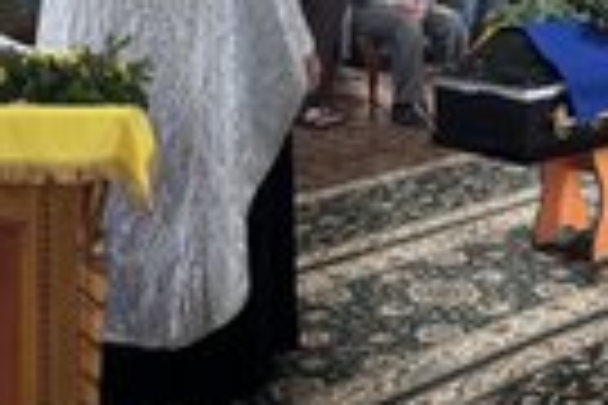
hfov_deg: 24.7
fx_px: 1351
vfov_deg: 16.0
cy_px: -153
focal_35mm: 80
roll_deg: -0.4
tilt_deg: -2.0
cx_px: 531
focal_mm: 5.96
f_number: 1.6
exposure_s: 1/95
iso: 125
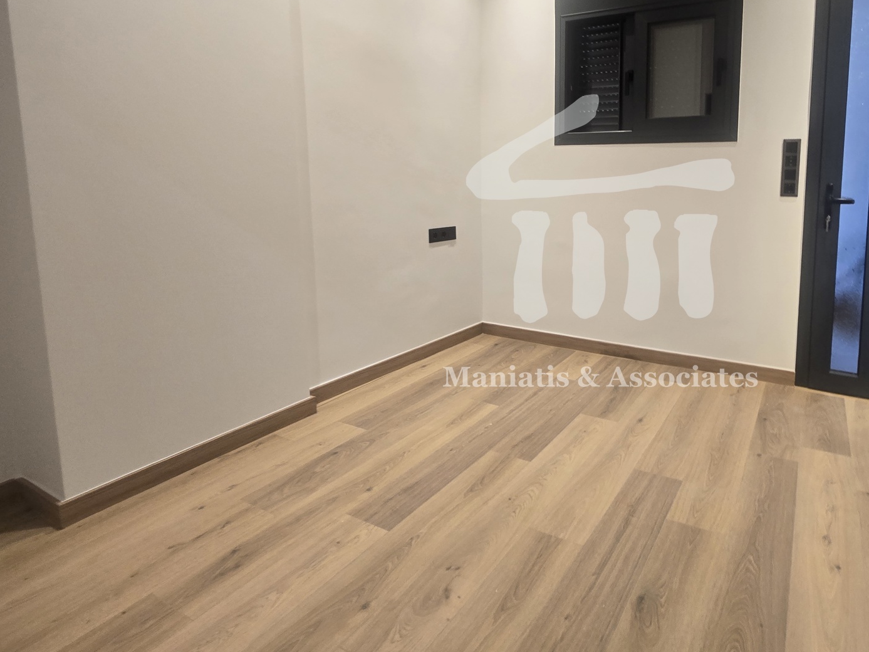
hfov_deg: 83.8
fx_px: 452
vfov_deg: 70.3
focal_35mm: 18
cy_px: 241
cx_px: 599
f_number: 2.2
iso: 125
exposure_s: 1/50
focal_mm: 2.2
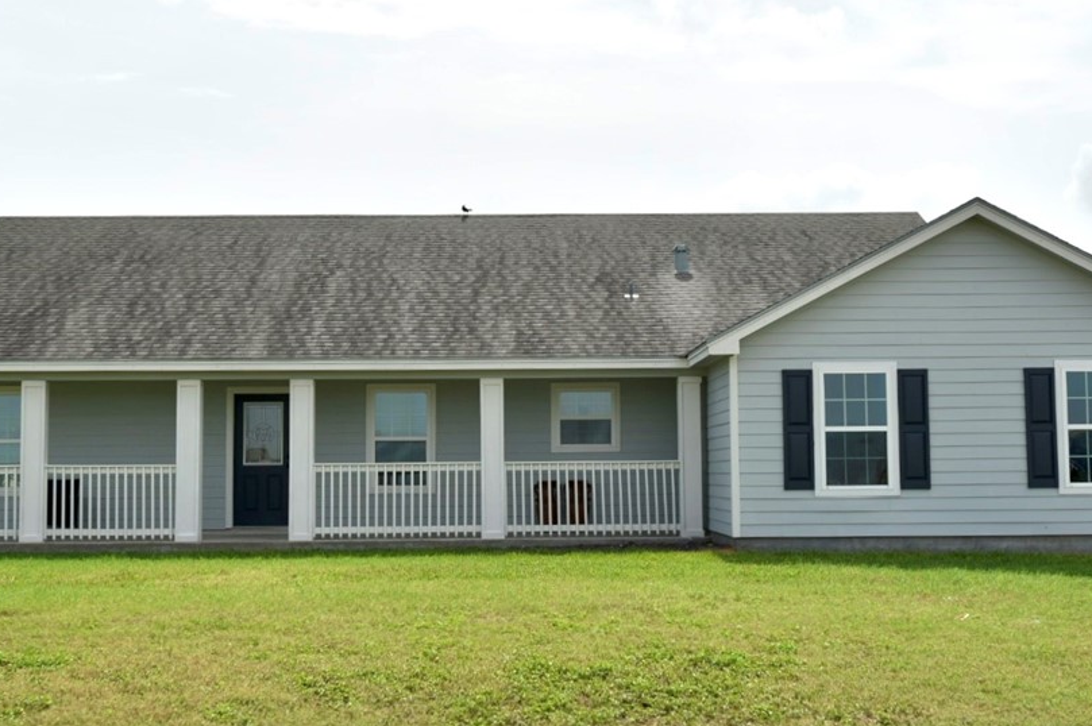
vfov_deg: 28.6
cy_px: 356
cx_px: 543
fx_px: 1424
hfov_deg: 41.9
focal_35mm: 47
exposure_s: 1/2000
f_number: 5.6
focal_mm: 35
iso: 200
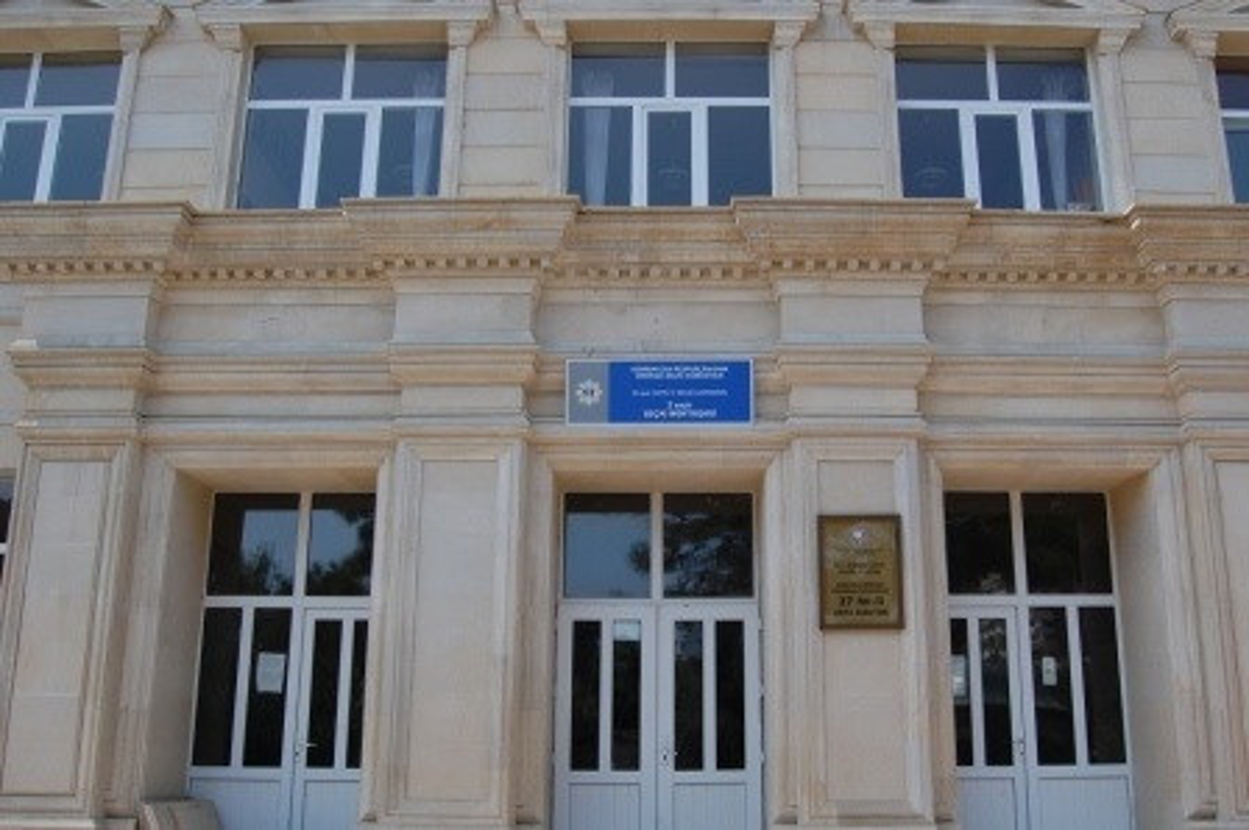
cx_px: 624
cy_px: 415
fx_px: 936
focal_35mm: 27
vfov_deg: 47.9
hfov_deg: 67.4
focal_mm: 18
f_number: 8
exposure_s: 1/320
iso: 200
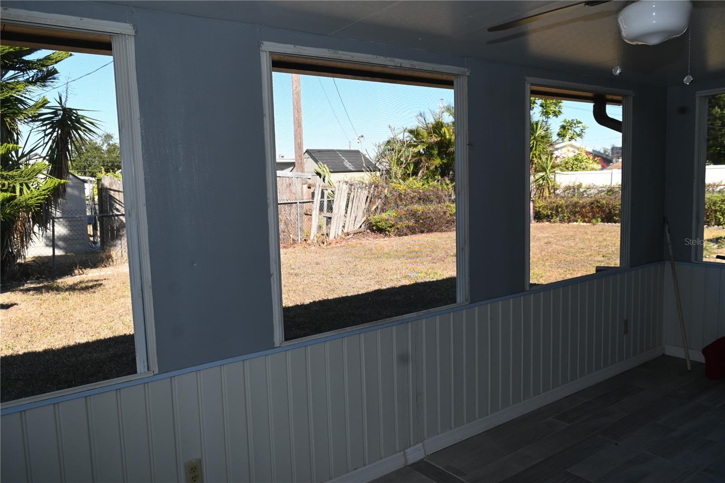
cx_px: 362
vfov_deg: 47.9
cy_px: 242
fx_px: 544
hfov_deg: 67.4
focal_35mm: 27
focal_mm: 18
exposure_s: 1/160
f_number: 6.3
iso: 100
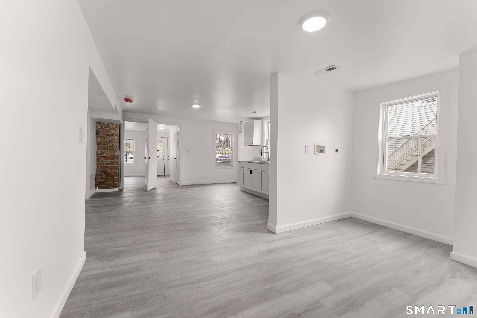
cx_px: 238
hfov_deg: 104.3
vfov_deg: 81.2
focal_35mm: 14
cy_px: 159
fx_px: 185
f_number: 8
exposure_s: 1/3
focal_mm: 14
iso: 100
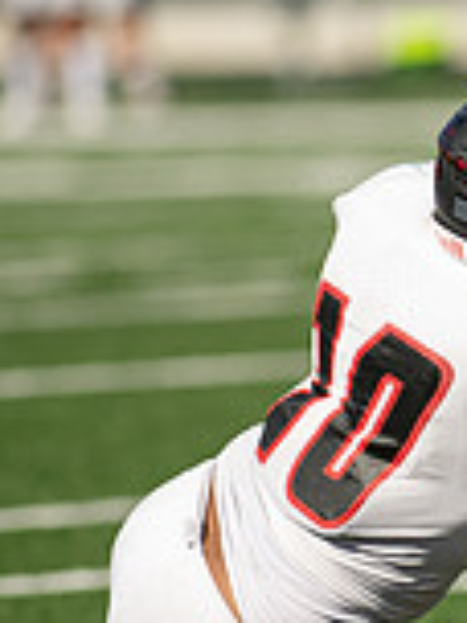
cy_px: 404
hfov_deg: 1.3
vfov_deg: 1.8
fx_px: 19841
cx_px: 856
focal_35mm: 1103
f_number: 3.2
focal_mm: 300
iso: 160
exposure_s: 1/2500
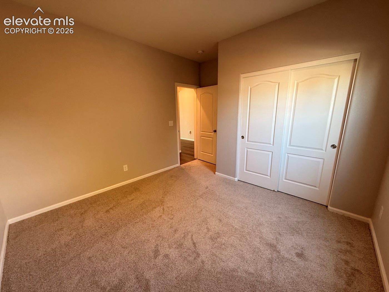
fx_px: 157
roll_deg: +1.2
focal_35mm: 14
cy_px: 146
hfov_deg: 102.1
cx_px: 194
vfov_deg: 85.7
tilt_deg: -12.0
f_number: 2.2
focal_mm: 2.22
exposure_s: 1/60
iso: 160
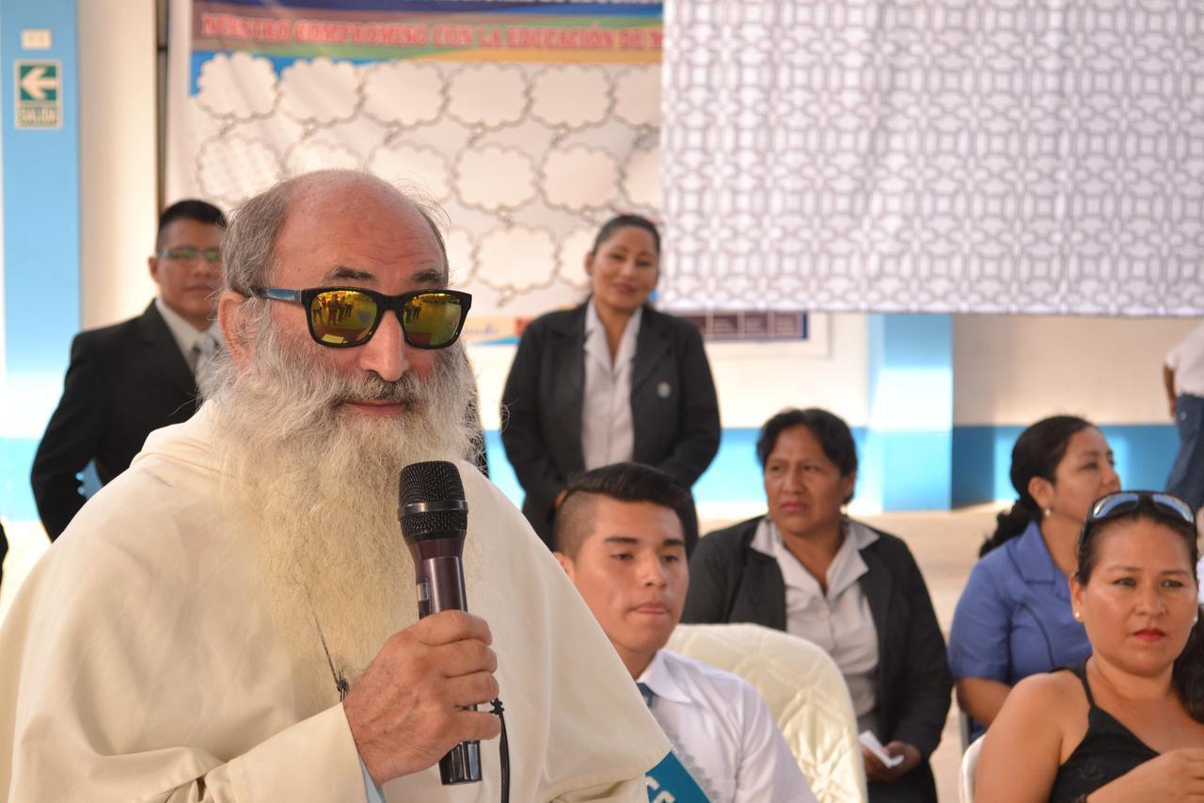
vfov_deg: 16.5
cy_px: 402
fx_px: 2759
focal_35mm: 82
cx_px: 602
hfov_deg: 24.6
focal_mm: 55
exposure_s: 1/320
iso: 800
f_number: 6.3
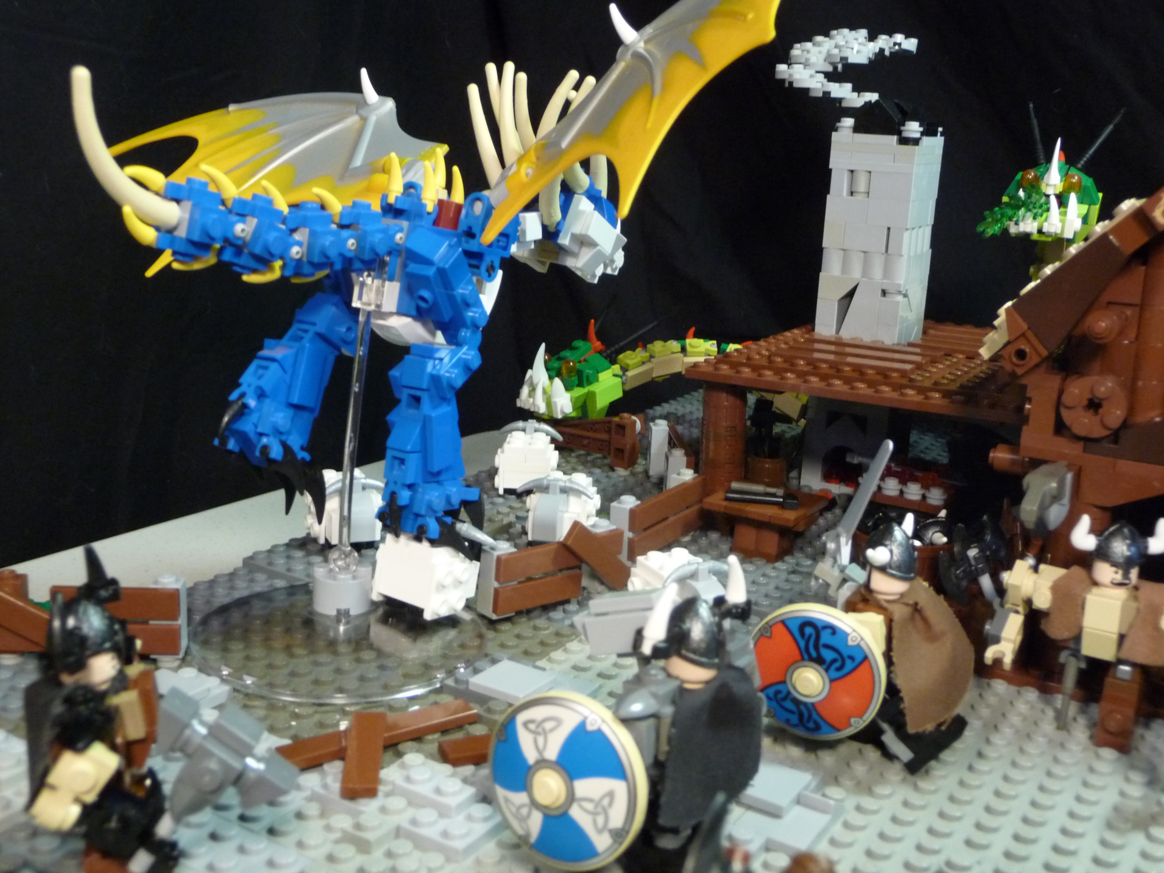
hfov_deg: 49.0
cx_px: 582
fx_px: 1278
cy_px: 436
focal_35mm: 38
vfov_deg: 37.7
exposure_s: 1/20
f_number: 3.8
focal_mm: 6.3
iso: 400
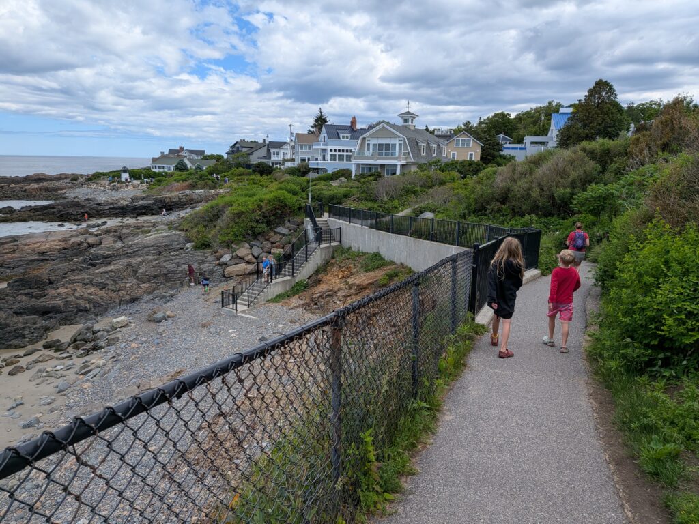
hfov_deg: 71.6
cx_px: 350
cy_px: 262
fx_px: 485
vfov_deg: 56.8
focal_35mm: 24
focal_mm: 4.53
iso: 30
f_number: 1.7
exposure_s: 1/1479
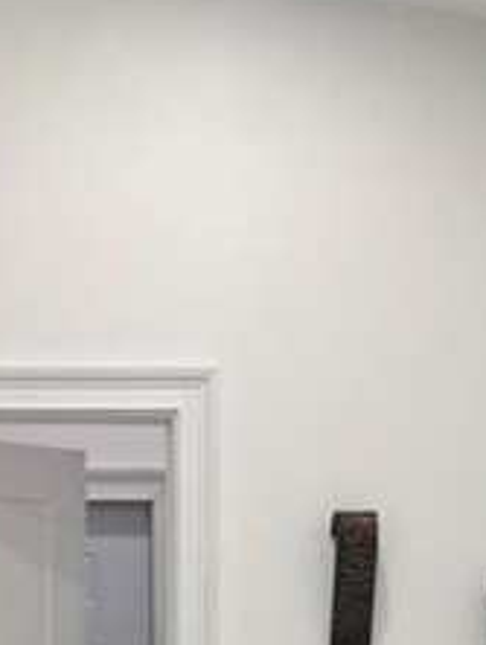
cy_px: 997
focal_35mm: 115
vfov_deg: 15.6
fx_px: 2149
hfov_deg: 12.8
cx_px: 61
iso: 80
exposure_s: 1/120
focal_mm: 6.76
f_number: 1.78
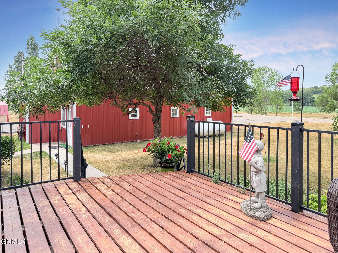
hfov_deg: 71.6
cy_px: 126
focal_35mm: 24
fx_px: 234
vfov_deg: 56.8
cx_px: 169
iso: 100
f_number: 1.8
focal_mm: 6.76
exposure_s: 1/2000
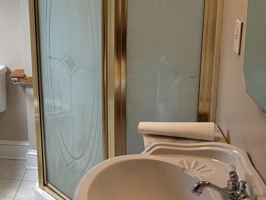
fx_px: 407
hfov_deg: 33.9
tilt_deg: -14.4
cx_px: 20
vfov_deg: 27.4
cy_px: 74
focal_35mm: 53
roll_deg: +4.1
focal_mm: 5.96
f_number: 1.6
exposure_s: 1/60
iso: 320
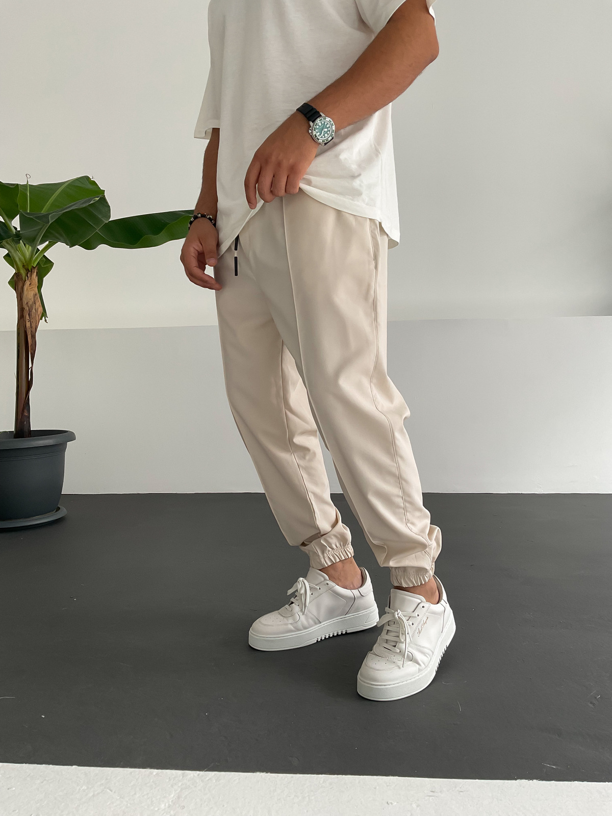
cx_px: 306
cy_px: 408
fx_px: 684
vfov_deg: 61.7
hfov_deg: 48.2
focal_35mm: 29
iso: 40
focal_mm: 3
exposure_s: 1/120
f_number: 1.8
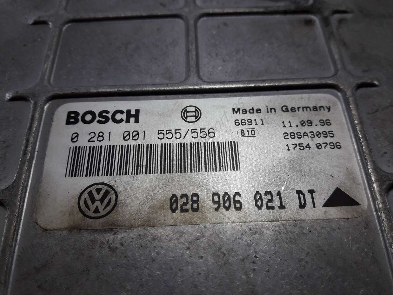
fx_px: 318
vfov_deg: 49.7
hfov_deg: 63.5
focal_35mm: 28
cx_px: 196
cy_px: 148
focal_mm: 3.7
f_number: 1.9
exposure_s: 1/122
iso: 40
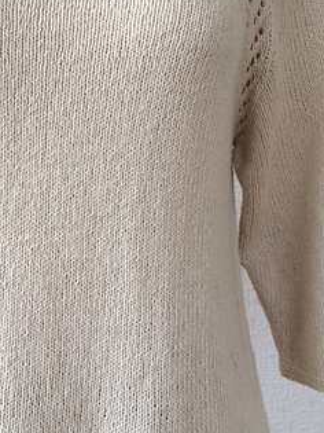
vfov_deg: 32.7
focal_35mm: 59
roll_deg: -0.1
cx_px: 63
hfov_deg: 24.4
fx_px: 737
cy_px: 203
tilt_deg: -6.7
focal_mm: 4.15
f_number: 2.2
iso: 32
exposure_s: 1/60
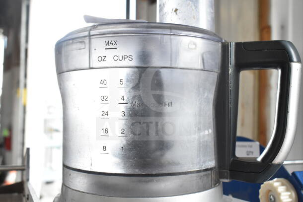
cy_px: 101
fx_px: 328
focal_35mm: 39
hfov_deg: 49.5
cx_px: 152
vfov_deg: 34.2
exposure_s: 1/200
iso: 1600
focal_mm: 26
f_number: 7.1
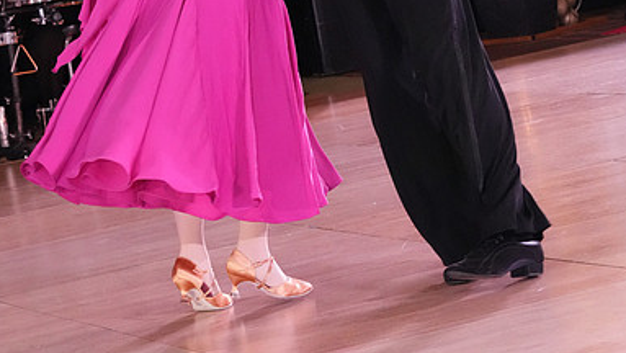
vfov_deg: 6.8
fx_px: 2923
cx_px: 313
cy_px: -109
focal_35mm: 176
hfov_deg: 12.2
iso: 8000
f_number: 7.1
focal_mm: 74
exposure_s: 1/320
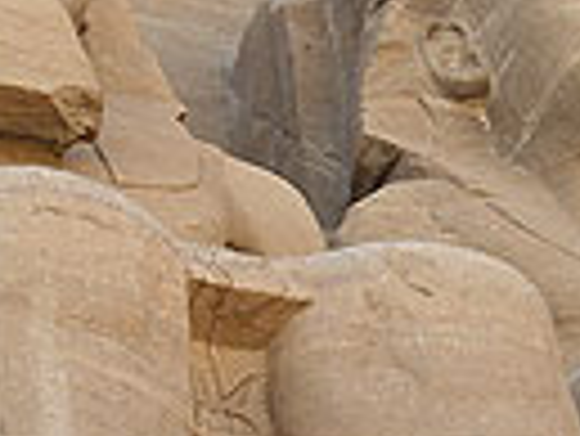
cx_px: 238
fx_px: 2231
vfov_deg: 11.2
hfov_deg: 14.8
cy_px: 216
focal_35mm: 133
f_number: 2.9
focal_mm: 5.8
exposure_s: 1/160
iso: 50
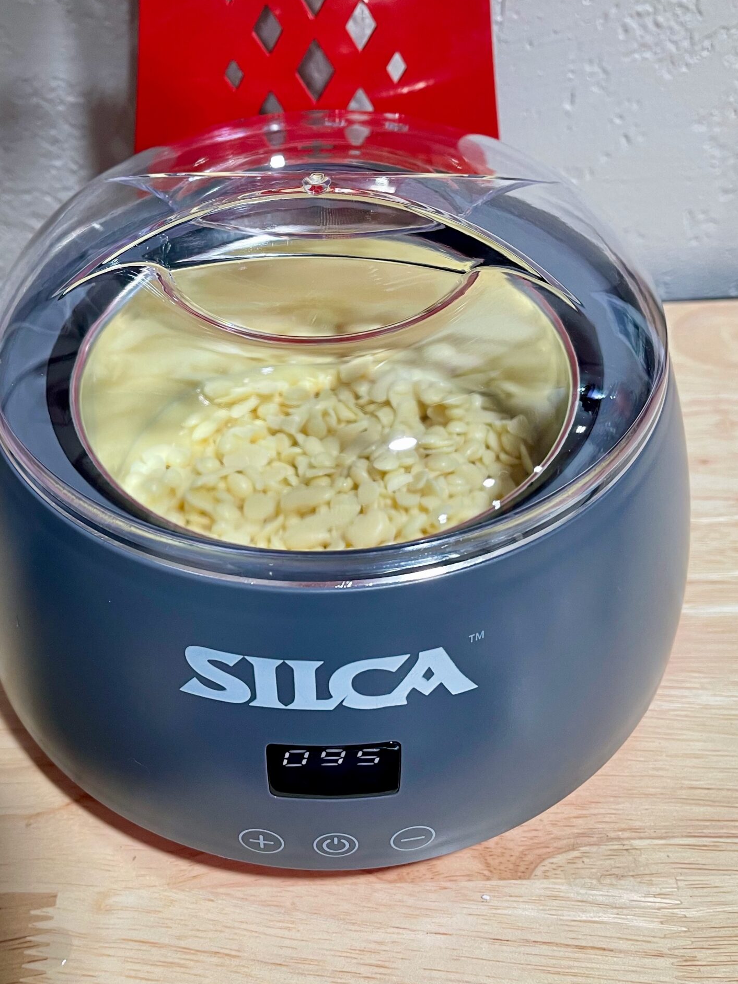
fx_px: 966
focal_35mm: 34
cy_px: 494
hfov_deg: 41.5
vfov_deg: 54.0
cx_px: 284
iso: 125
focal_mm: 5.1
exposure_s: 1/60
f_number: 1.6
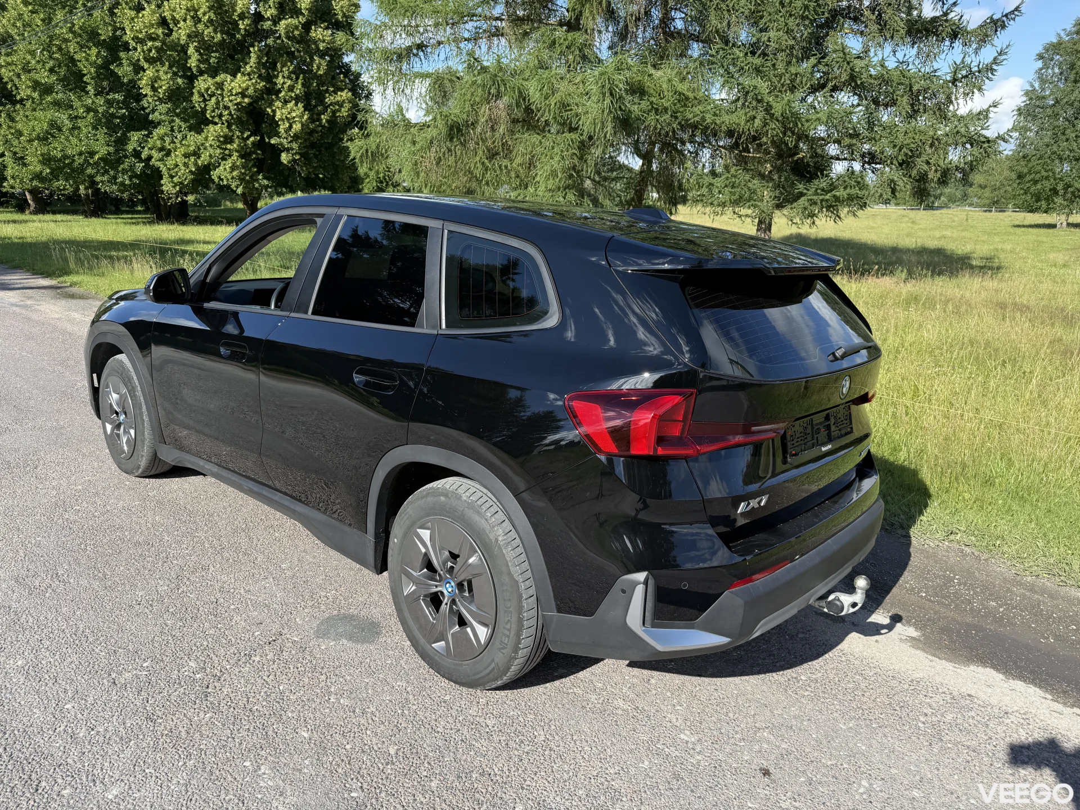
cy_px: 405
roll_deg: +0.0
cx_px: 540
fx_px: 749
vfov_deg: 56.8
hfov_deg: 71.6
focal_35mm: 24
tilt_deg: -12.7
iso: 80
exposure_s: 1/2169
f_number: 1.78
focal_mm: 6.76
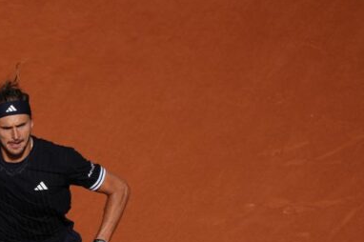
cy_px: 283
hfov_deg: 2.0
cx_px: 10
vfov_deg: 1.3
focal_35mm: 1047
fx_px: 10577
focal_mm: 400
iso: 160
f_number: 2.8
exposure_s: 1/8000
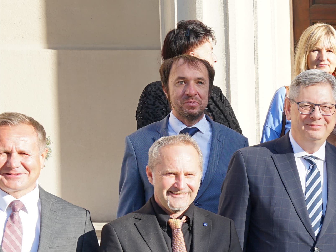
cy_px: 257
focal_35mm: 143
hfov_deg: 13.2
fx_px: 1388
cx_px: 465
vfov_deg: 10.3
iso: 100
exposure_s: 1/100
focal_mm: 40
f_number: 7.1
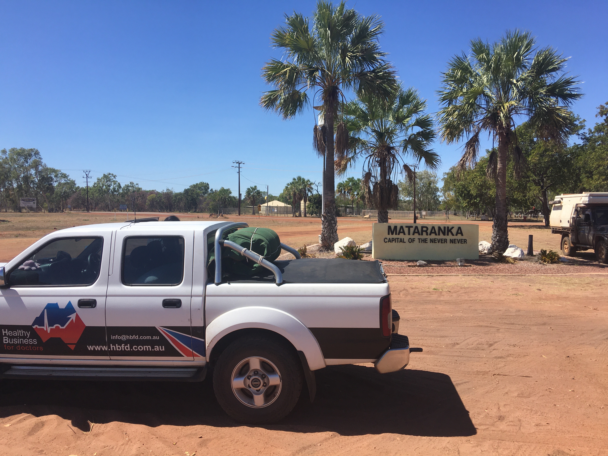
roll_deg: +0.2
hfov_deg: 61.7
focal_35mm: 29
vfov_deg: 48.2
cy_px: 228
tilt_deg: -4.3
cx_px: 304
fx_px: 509
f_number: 2.2
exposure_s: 1/1709
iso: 25
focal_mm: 4.15
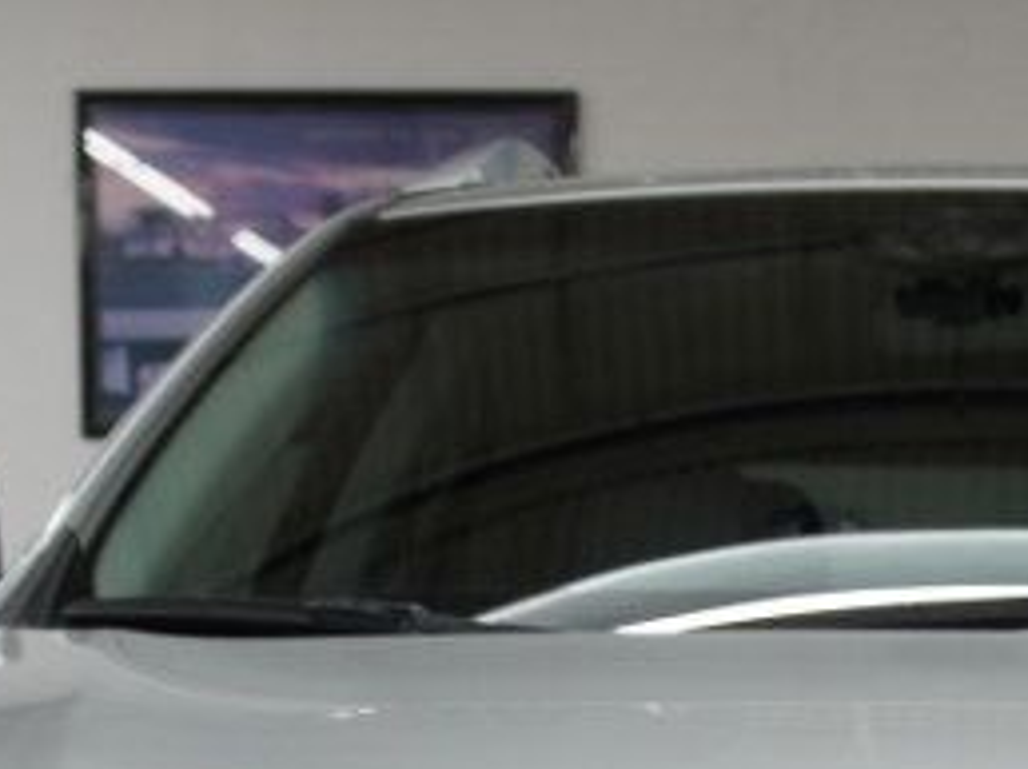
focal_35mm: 126
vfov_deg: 11.0
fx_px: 3738
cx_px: 964
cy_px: 1353
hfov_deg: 15.4
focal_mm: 22
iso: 200
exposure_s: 1/40
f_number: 4
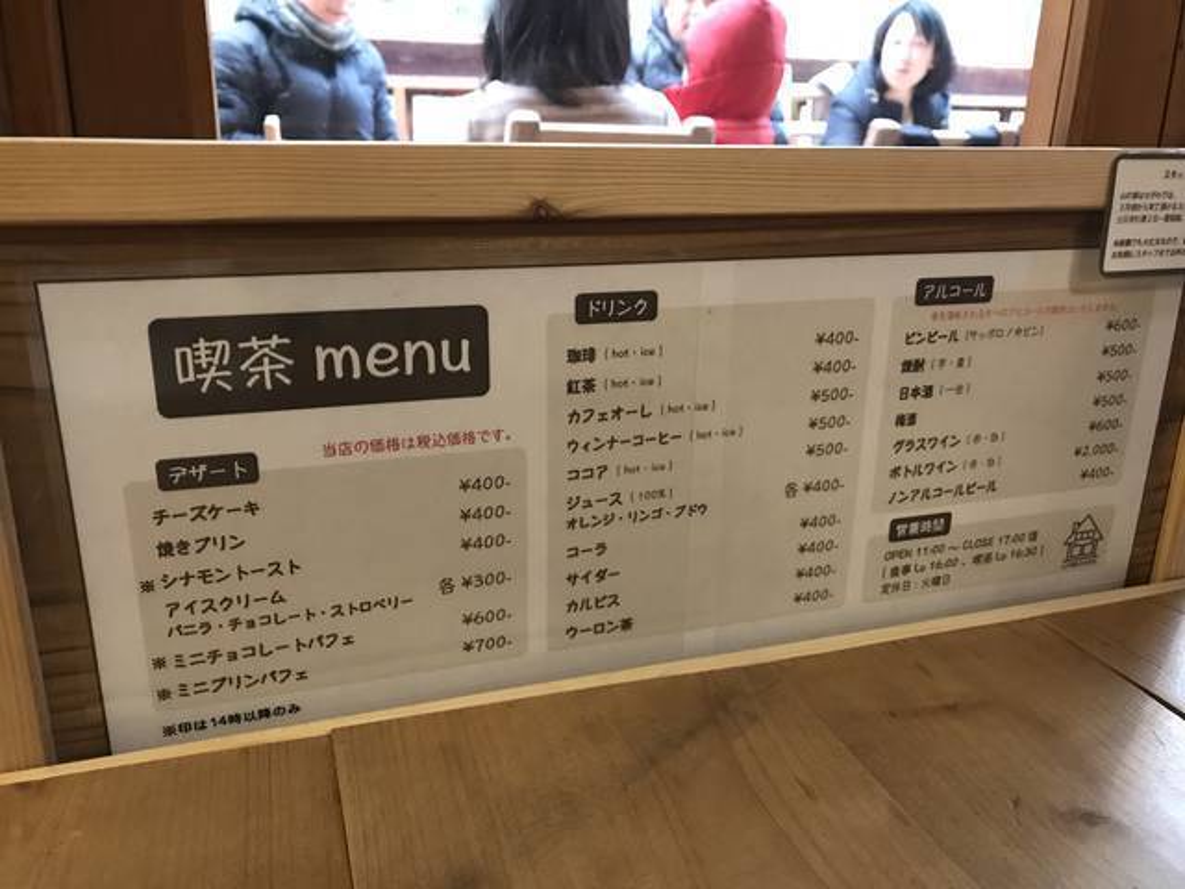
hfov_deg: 63.4
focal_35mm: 28
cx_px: 592
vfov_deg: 49.7
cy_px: 444
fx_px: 959
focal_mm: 3.99
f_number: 1.8
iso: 100
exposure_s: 1/9
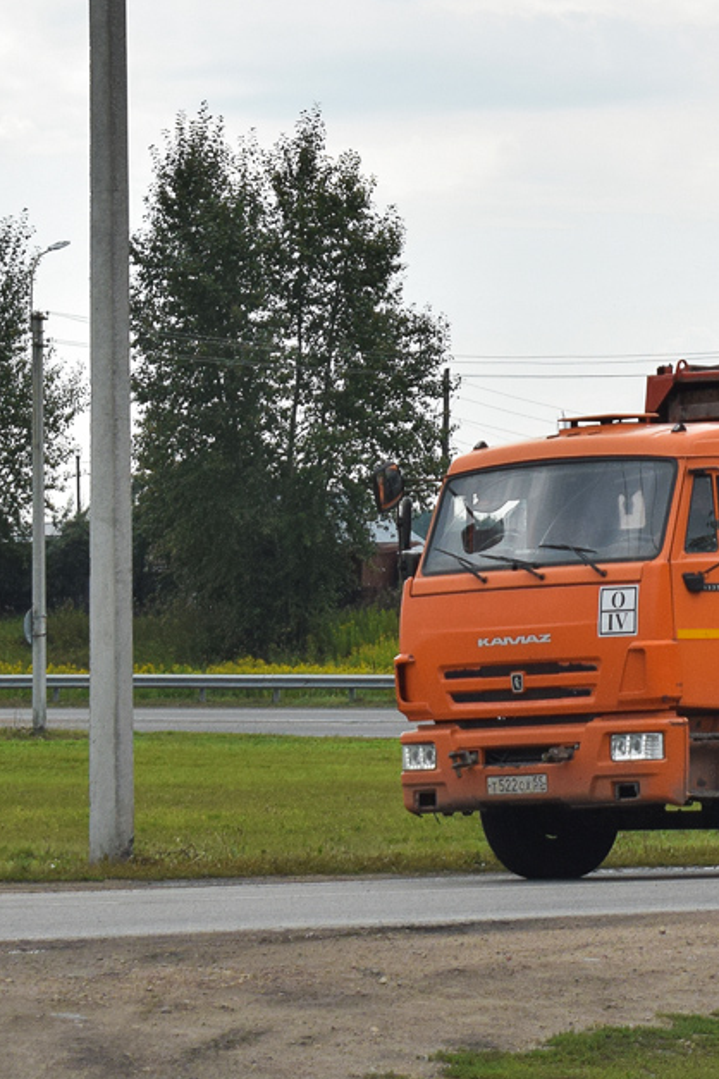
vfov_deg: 13.0
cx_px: 845
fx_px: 4732
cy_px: 434
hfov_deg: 8.6
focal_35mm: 158
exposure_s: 1/1000
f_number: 6.3
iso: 400
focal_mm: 55
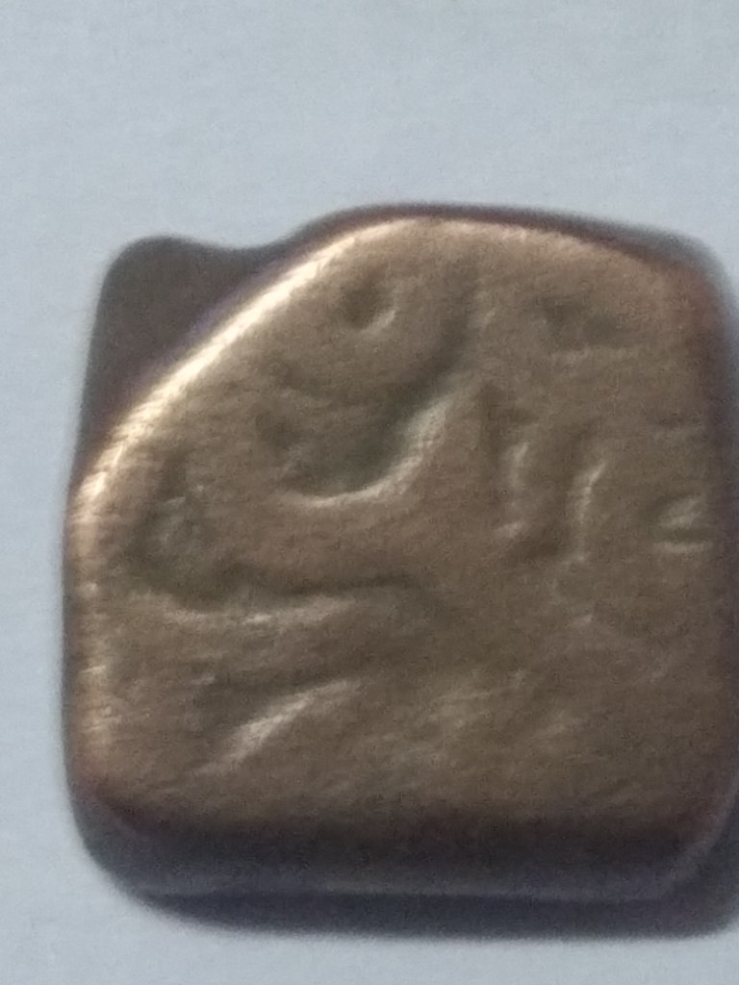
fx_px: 598
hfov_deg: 63.4
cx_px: 370
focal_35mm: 21
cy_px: 492
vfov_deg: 79.0
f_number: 2
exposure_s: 1/14
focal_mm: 3.57
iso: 800
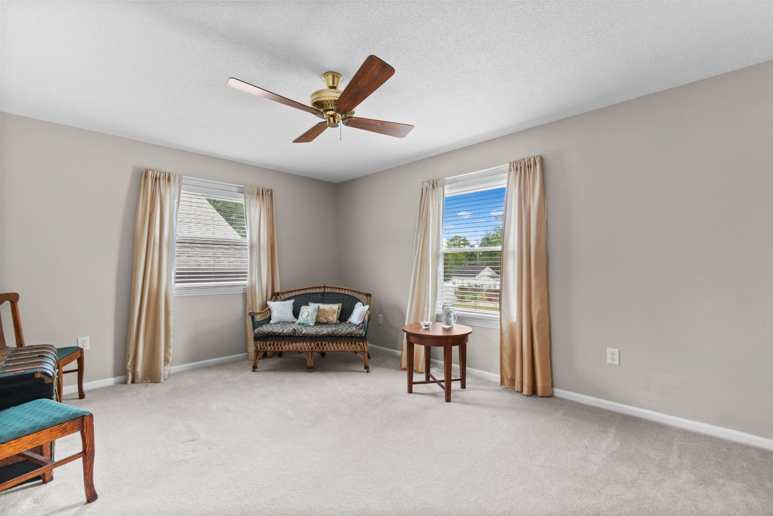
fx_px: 322
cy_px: 258
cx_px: 386
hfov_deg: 100.4
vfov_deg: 77.3
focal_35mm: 15
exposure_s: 1/2
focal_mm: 10
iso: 100
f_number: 4.5
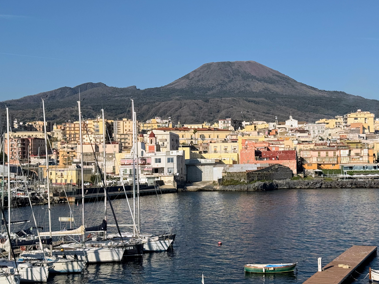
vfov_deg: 26.1
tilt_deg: +1.1
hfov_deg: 34.3
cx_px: 216
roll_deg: +1.6
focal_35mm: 56
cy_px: 156
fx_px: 613
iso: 64
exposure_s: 1/7937
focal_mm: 6.76
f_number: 1.78
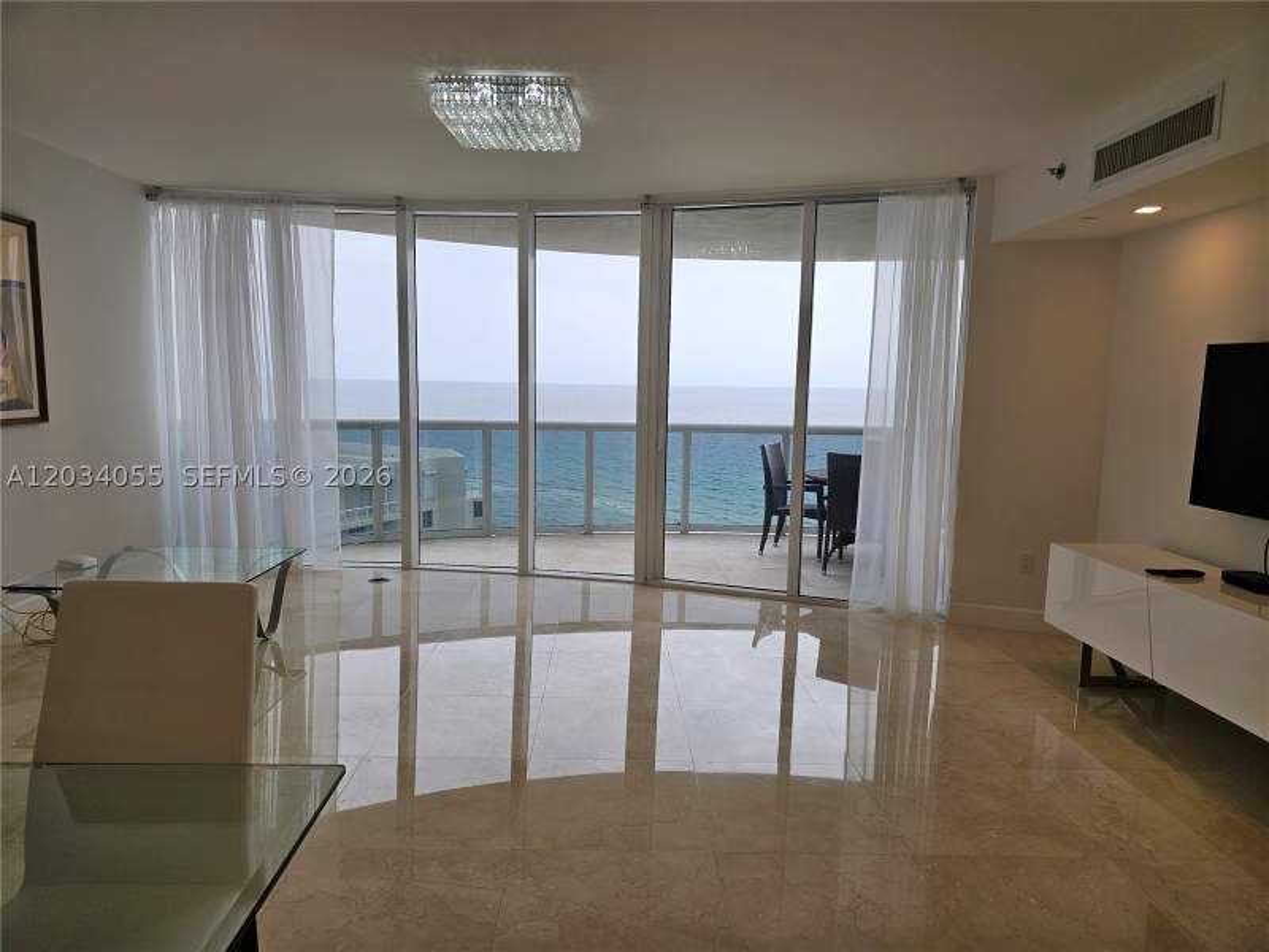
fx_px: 843
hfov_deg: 73.9
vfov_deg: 58.9
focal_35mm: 23
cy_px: 476
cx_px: 634
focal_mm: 6.3
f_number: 1.7
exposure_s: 1/150
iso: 10
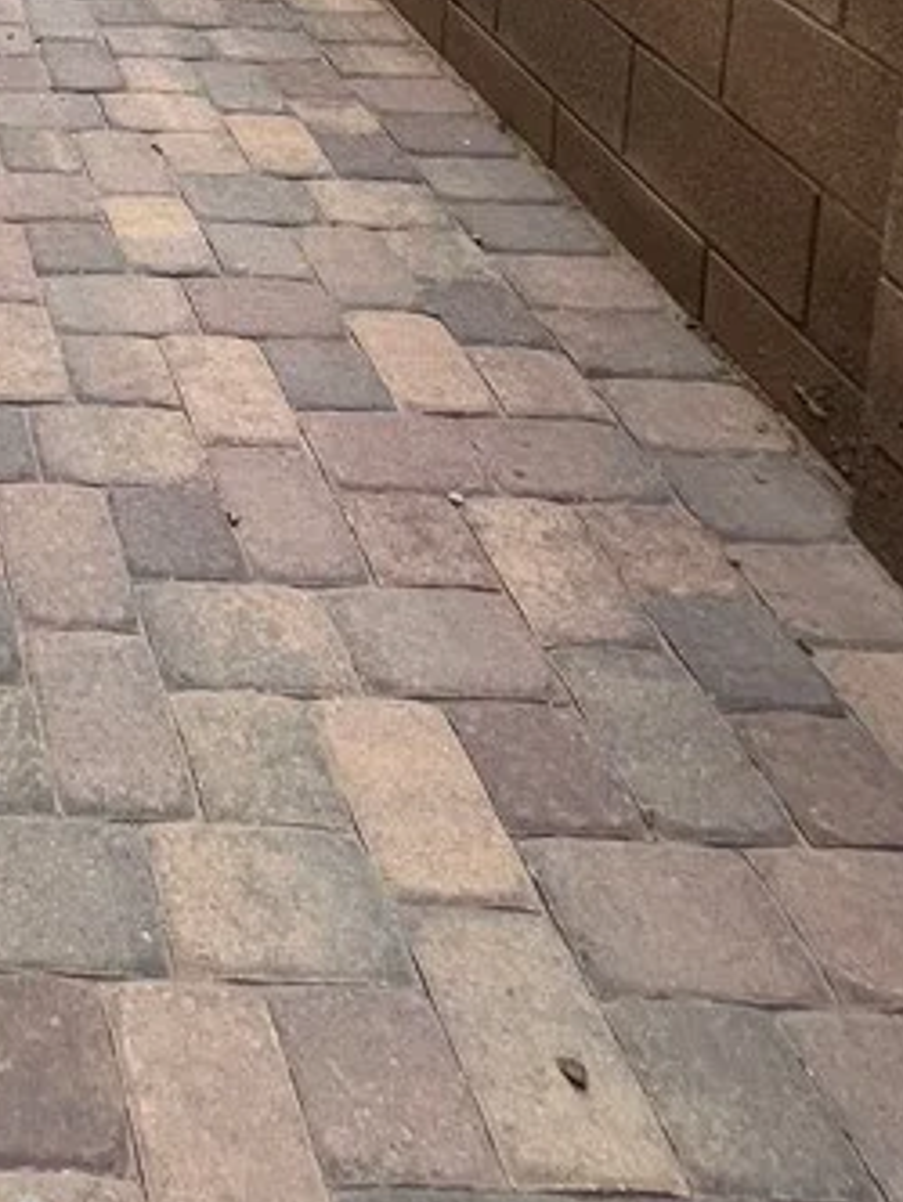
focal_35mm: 40
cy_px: -430
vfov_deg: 32.4
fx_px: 1390
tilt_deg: -6.4
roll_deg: +0.5
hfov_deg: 28.1
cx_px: -340
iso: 32
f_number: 1.8
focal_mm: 1.57
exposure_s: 1/307
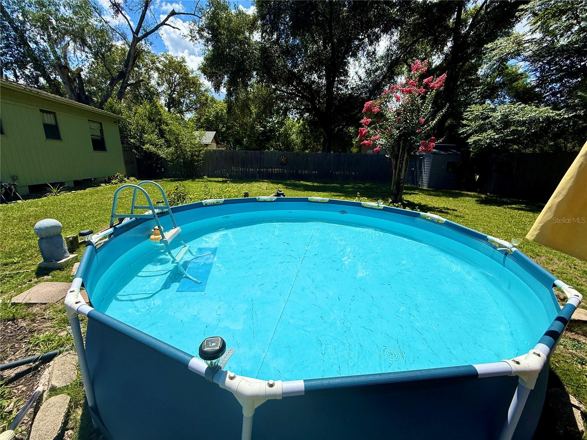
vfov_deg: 85.7
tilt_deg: -14.8
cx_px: 294
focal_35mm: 14
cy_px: 220
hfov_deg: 102.1
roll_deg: -2.6
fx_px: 237
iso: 50
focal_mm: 2.22
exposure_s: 1/3891
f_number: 2.2
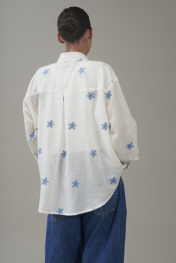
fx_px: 769
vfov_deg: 19.4
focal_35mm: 105
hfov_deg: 13.1
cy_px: 132
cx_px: 88
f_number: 13
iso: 200
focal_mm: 105
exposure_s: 1/160
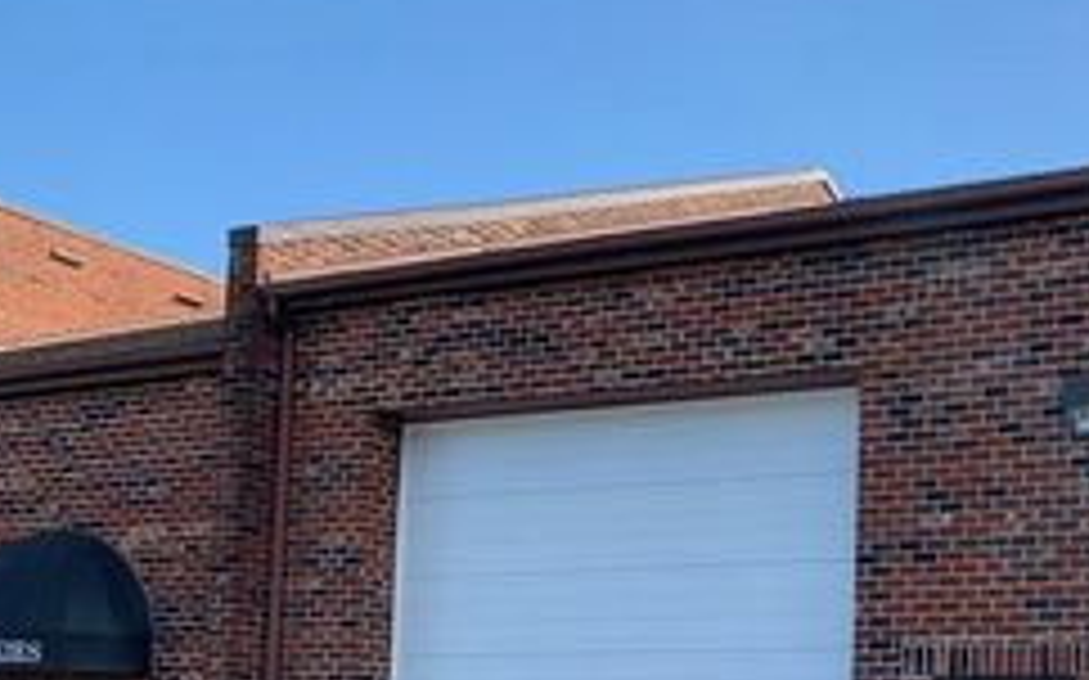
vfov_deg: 21.8
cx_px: 1053
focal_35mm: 57
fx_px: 1691
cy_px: 705
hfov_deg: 33.1
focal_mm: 4.25
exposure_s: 1/711
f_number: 1.8
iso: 25
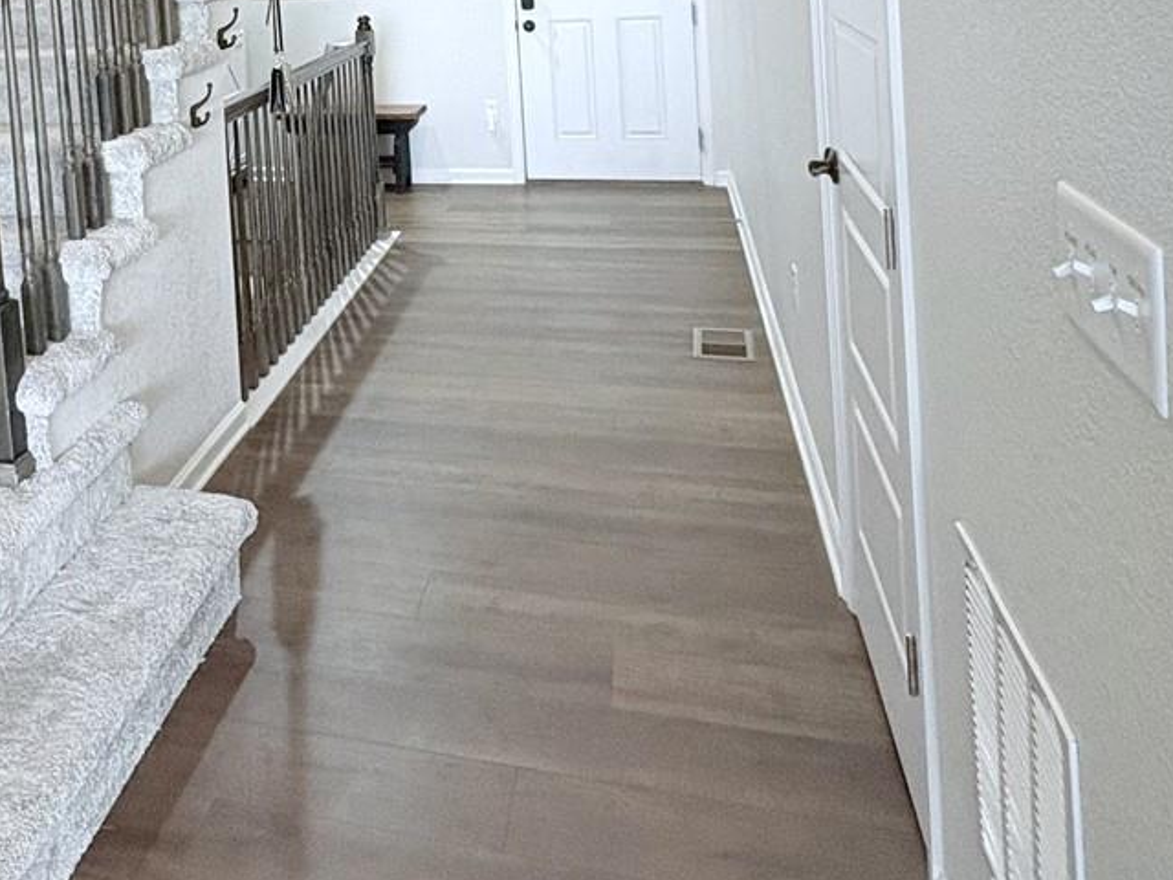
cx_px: 258
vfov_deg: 35.9
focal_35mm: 35
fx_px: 1186
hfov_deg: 49.9
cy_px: -38
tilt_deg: -1.1
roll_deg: +3.6
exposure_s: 1/60
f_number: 2.2
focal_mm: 2.22
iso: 320
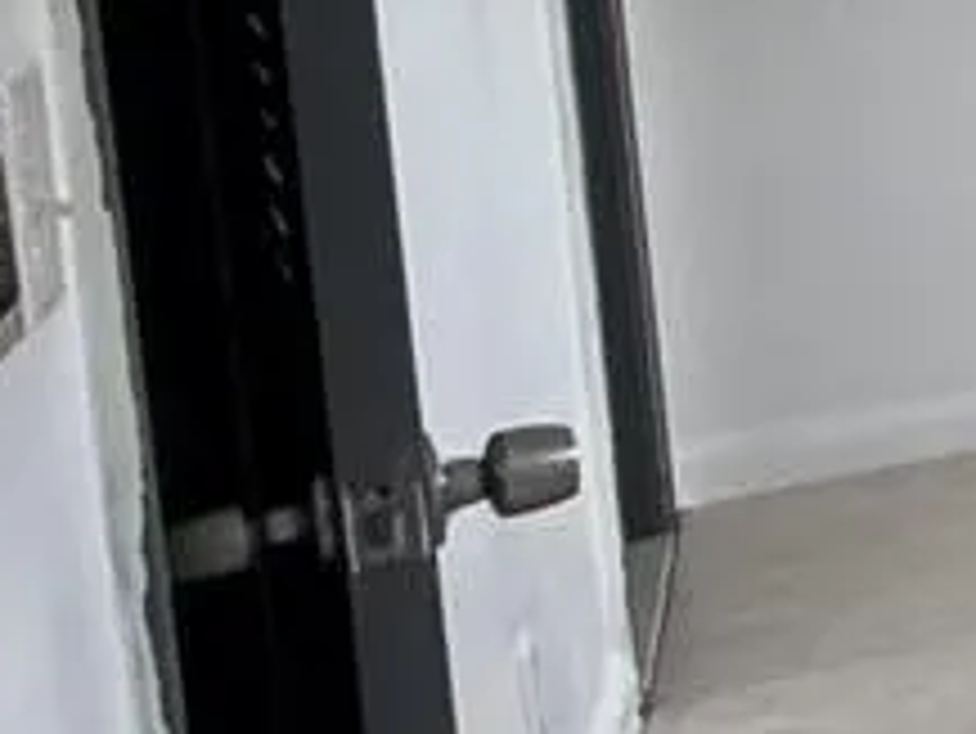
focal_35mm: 103
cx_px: 3535
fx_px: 2906
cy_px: -365
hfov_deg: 9.2
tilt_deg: -6.3
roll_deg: +0.6
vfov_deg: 13.5
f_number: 2.2
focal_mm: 2.22
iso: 320
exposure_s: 1/109
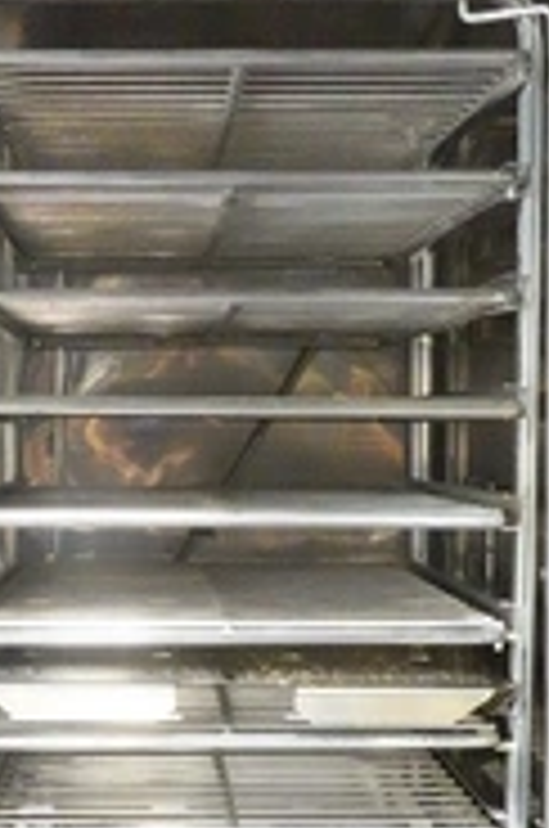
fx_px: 1745
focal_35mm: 76
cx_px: 153
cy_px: 626
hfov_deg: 17.8
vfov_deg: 26.3
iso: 6400
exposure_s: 1/20
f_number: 11
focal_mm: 13.03
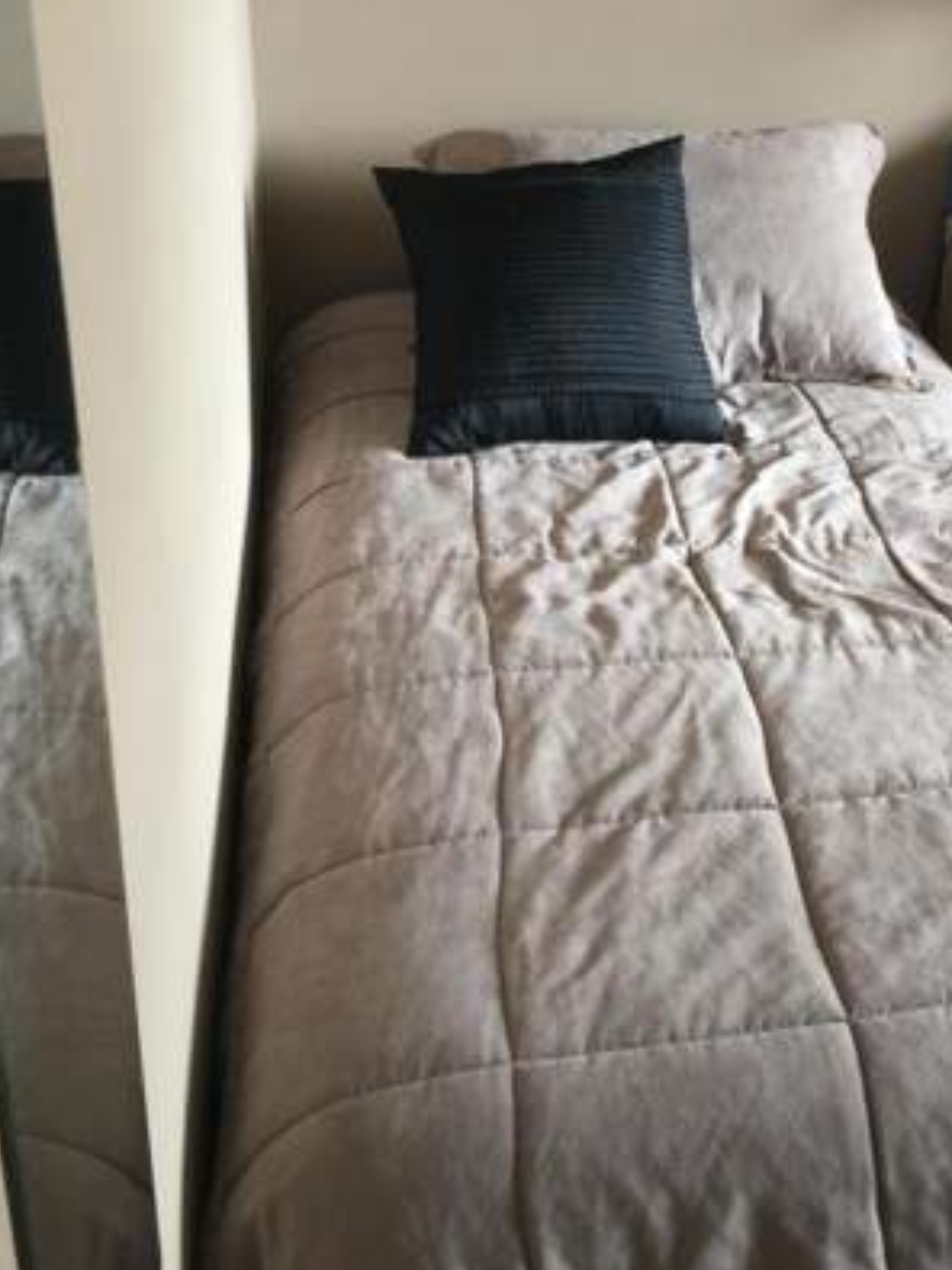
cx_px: 659
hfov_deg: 30.6
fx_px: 1724
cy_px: 408
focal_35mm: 47
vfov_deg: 39.9
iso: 40
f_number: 2.2
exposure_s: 1/15
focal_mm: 4.15
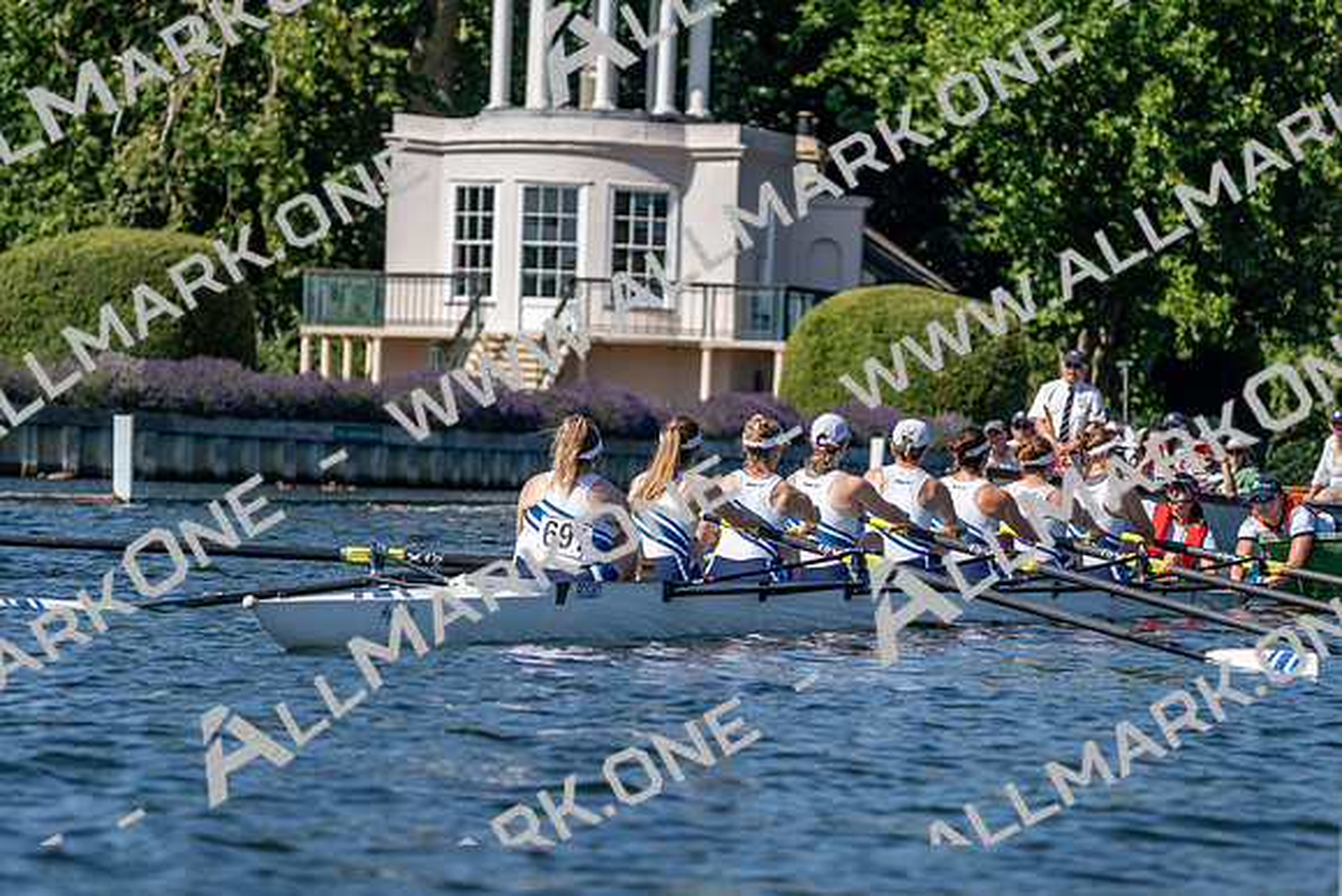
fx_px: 7457
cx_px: 671
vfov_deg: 6.9
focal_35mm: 200
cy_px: 448
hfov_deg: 10.3
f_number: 5.6
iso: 200
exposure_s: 1/1600
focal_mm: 200
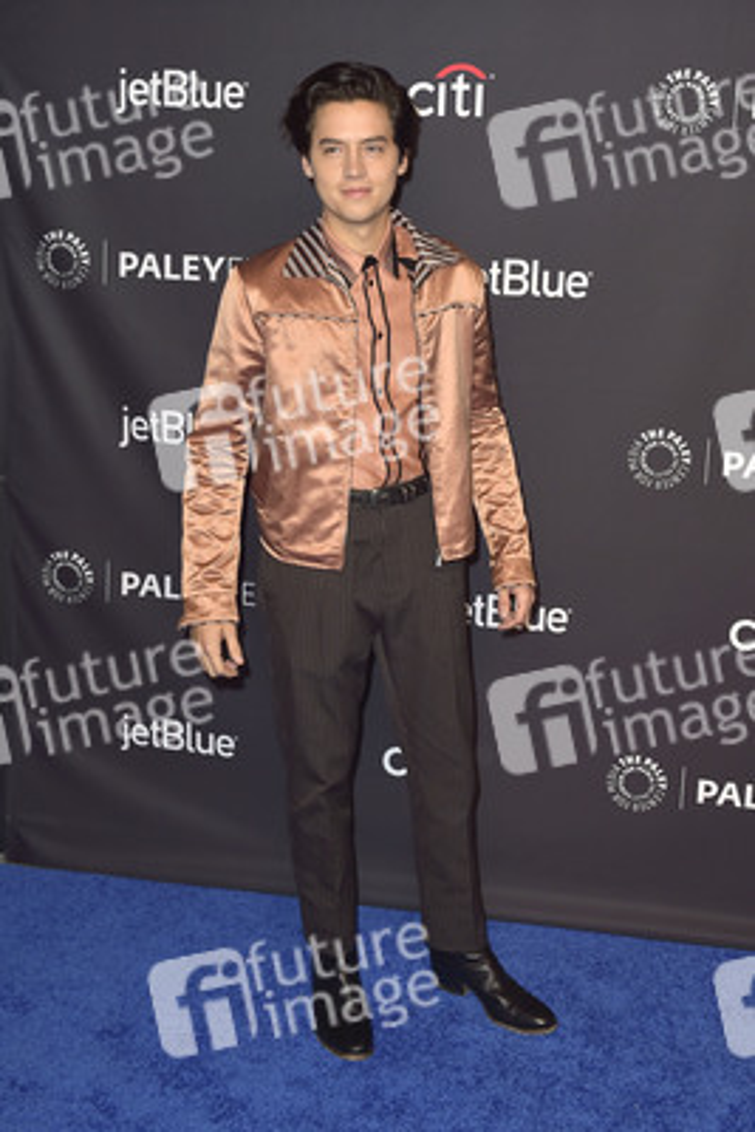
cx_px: 378
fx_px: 1194
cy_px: 566
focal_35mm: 38
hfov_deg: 35.1
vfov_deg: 50.7
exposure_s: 1/250
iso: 250
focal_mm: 38
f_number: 6.3
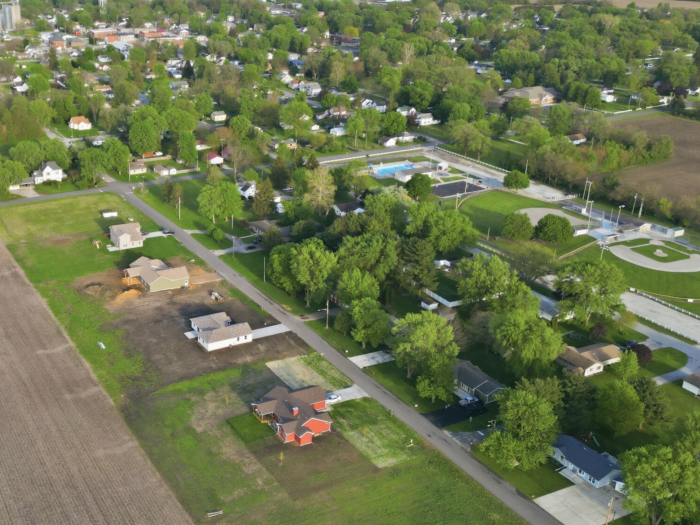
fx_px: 809
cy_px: 257
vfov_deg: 36.0
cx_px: 200
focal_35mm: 40
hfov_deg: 45.6
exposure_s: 1/1000
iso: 150
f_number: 1.7
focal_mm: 6.7
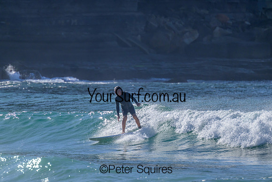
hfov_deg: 2.6
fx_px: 6046
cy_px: 91
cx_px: 136
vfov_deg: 1.7
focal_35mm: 800
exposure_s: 1/2000
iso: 1250
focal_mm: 800
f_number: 11
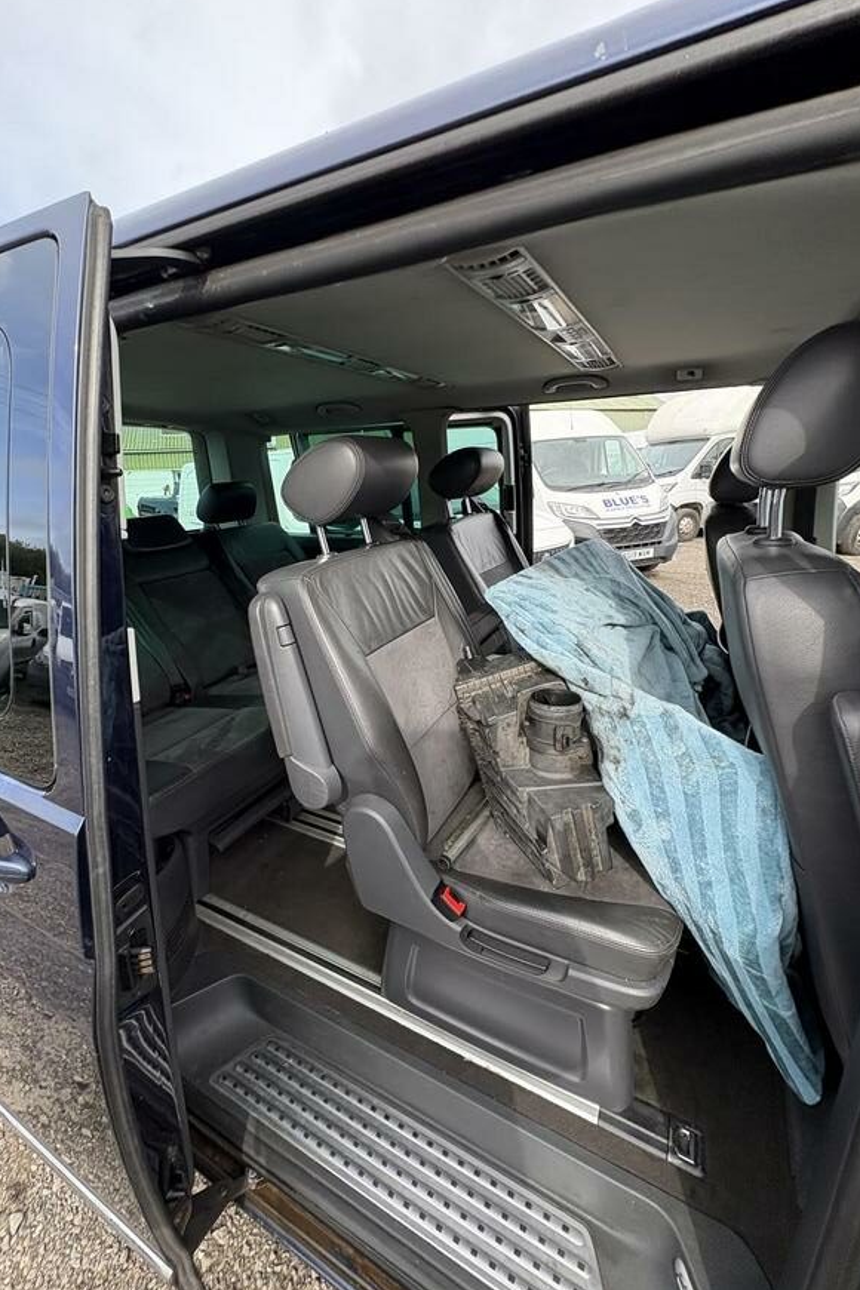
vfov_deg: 100.4
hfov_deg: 77.2
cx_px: 399
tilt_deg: -8.4
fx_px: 537
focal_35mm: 15
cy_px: 644
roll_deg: +1.5
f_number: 2.2
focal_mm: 2.22
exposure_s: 1/196
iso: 64
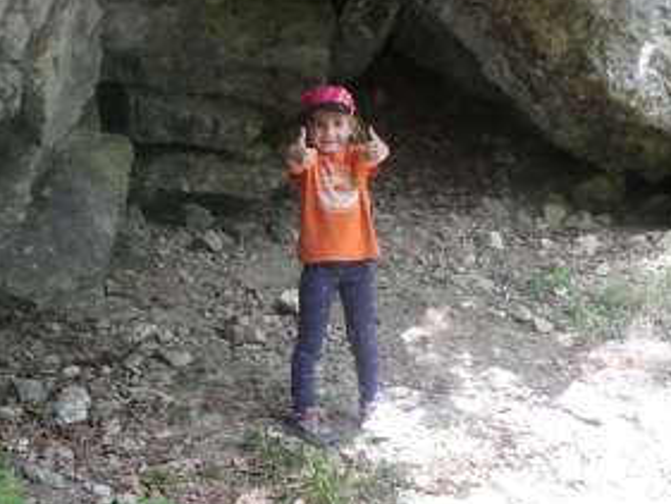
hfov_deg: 30.3
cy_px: 208
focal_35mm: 64
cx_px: 349
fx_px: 1241
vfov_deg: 22.9
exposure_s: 1/80
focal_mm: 9
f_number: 4.1
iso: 640
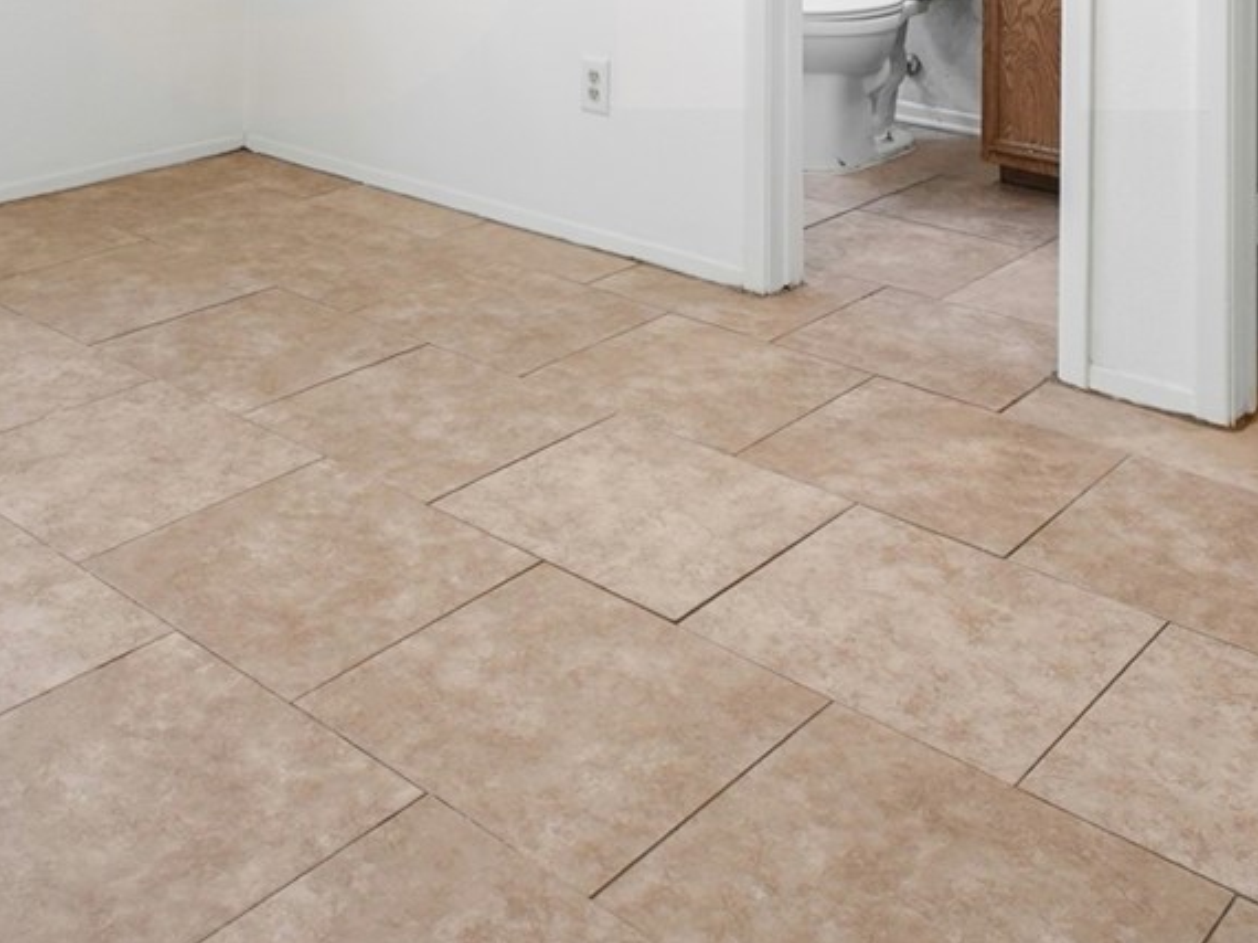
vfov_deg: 28.4
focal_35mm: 44
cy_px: -205
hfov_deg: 42.7
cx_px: 486
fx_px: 1598
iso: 200
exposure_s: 1/4
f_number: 8
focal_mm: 12
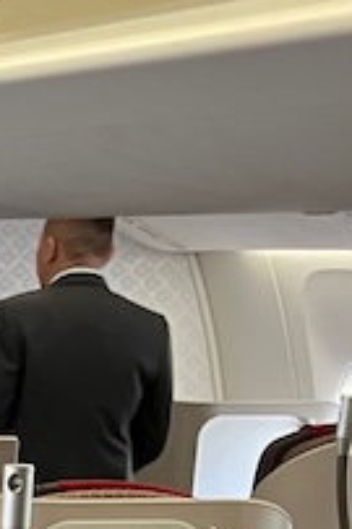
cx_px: -725
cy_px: 821
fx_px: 2350
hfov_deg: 7.5
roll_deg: -0.8
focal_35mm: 160
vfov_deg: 12.2
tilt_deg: -14.1
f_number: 1.5
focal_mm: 5.7
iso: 250
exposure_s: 1/54
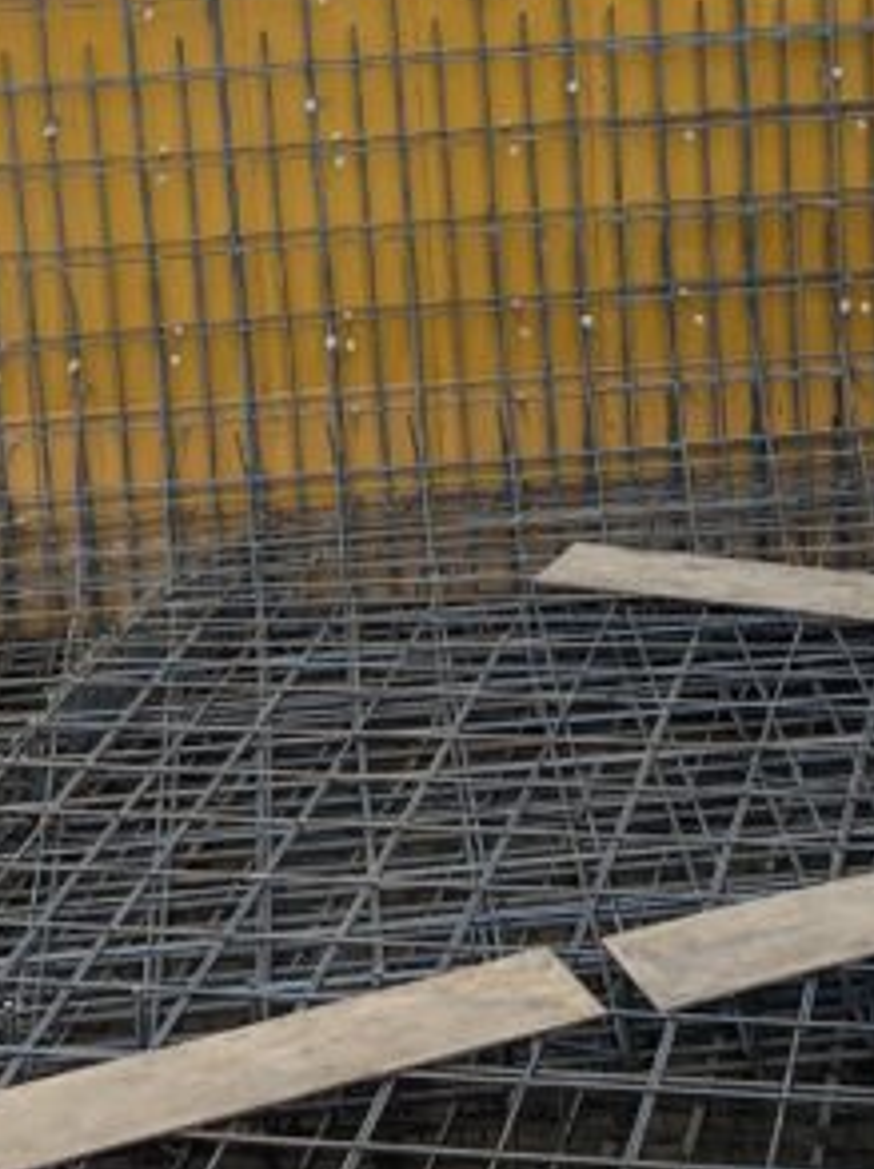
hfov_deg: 16.2
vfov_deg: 21.0
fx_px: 3070
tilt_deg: -10.8
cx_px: 543
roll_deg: +3.3
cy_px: 64
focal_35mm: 91
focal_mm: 5.7
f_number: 1.5
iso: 50
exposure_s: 1/1224
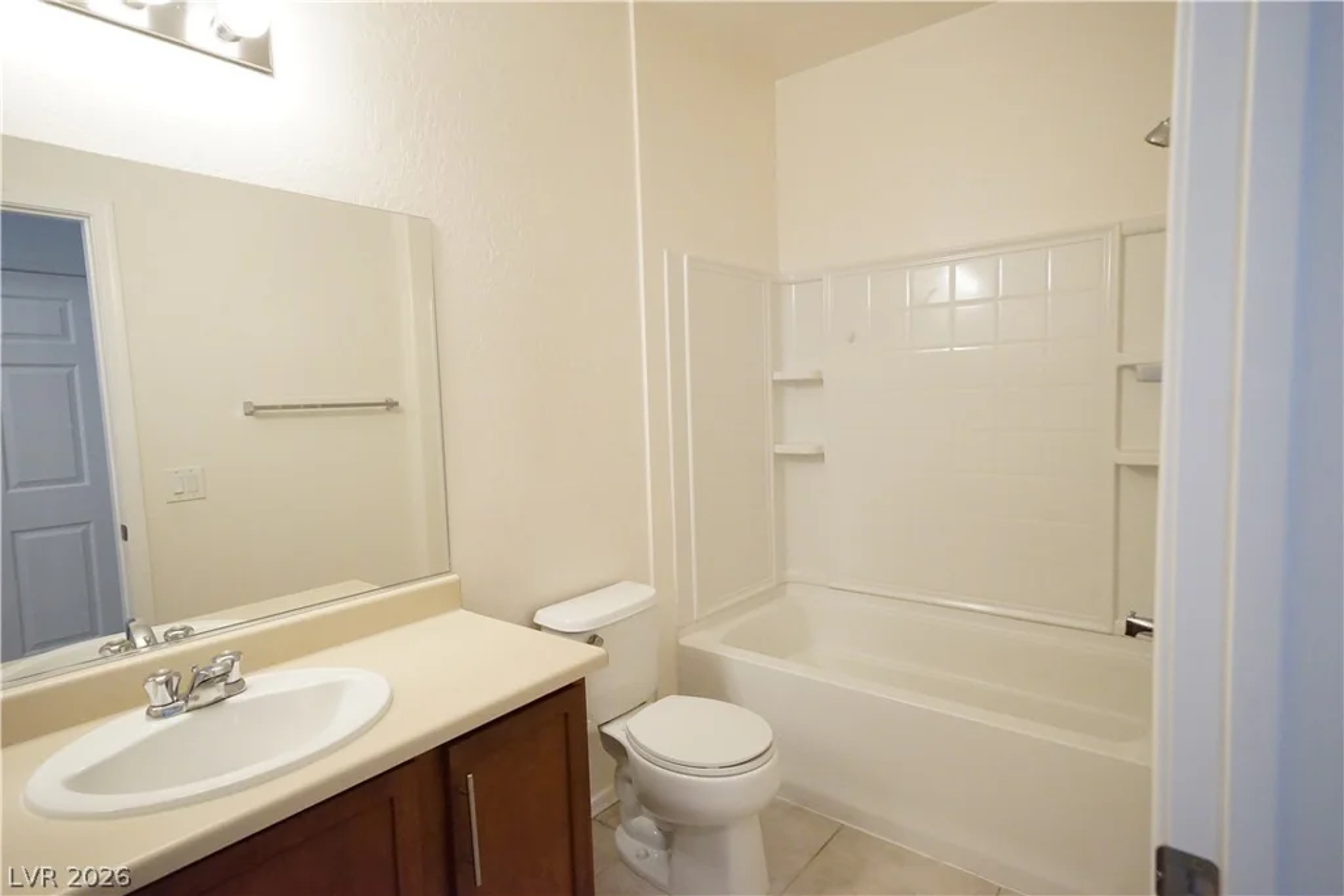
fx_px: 709
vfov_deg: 64.6
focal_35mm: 19
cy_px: 448
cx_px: 672
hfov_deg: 86.9
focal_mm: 19
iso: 10000
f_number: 5.6
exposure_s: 1/250
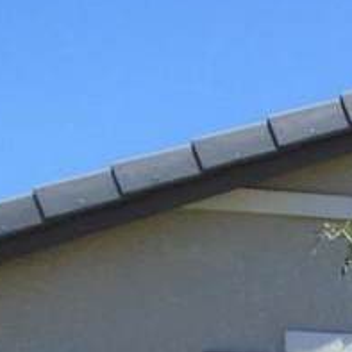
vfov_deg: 10.8
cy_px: 695
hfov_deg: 9.7
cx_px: 974
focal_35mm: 149
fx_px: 1714
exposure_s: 1/800
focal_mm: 4.6
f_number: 3.2
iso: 100
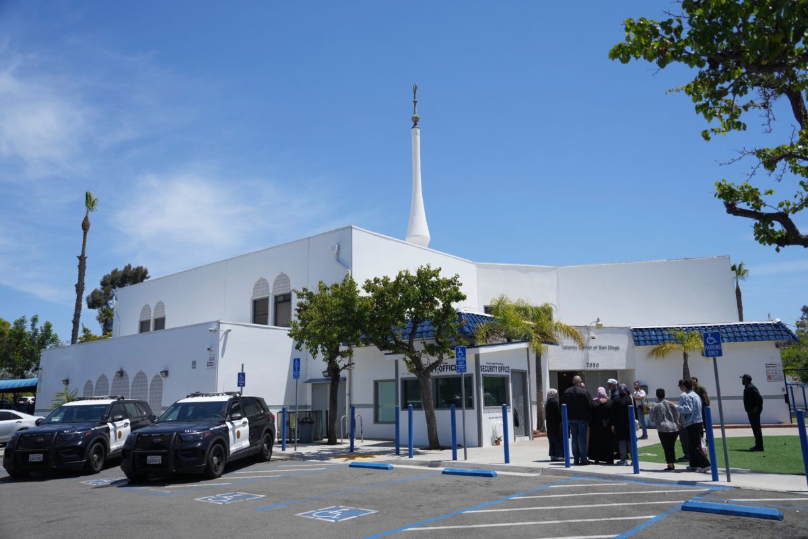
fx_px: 628
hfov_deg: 65.5
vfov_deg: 46.4
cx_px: 404
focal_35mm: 28
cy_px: 270
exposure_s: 1/10000
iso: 400
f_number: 2.8
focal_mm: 28
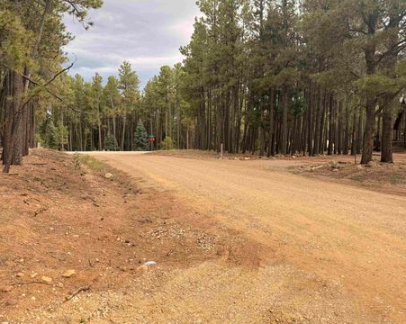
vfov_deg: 54.9
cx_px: 216
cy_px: 157
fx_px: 312
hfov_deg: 66.0
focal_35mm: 26
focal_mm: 6.76
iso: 80
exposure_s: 1/622
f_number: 1.78
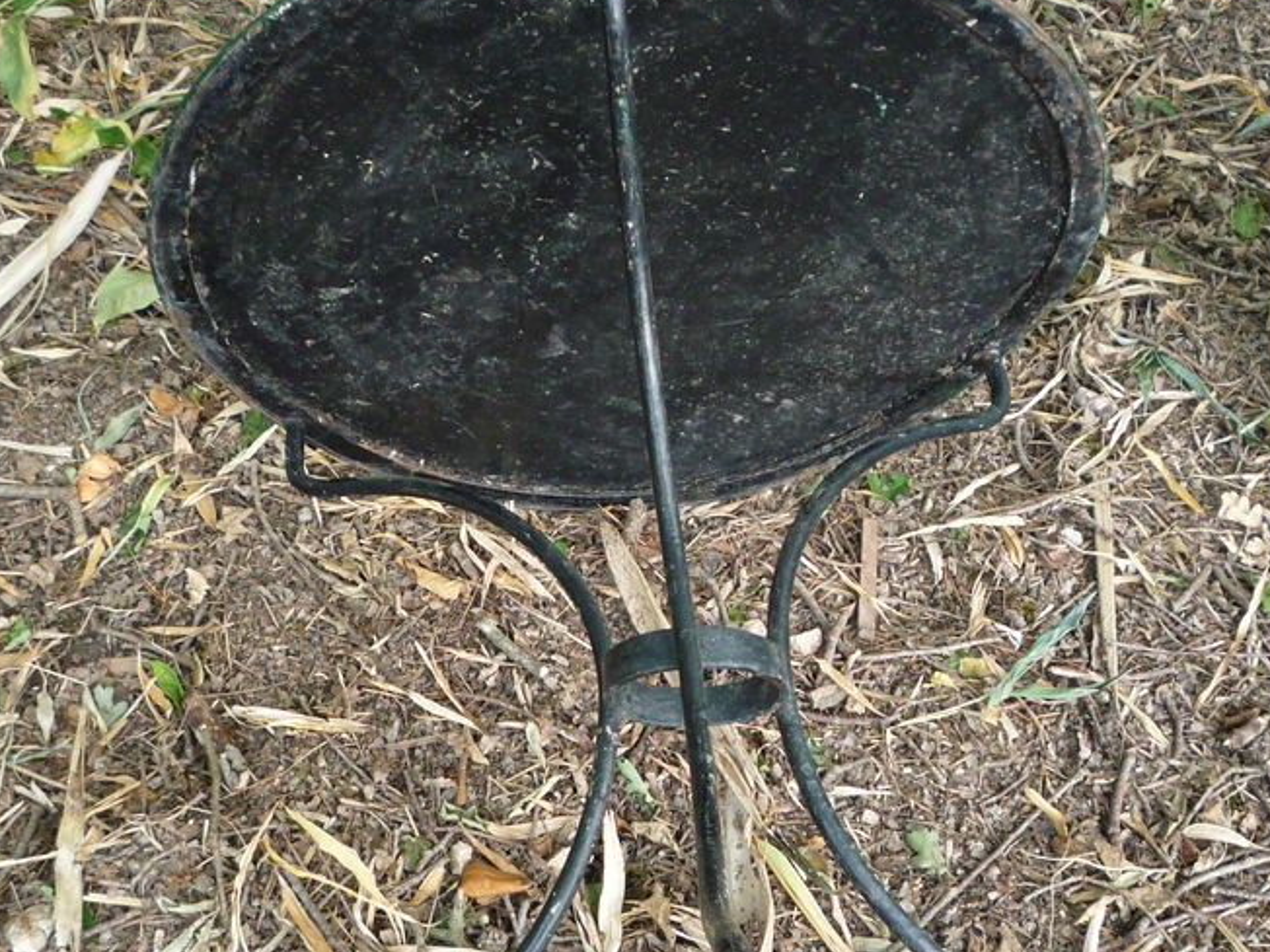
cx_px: 676
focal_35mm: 46
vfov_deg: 31.4
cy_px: 576
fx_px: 1688
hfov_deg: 41.2
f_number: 3.3
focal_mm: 5.2
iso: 160
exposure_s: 1/30
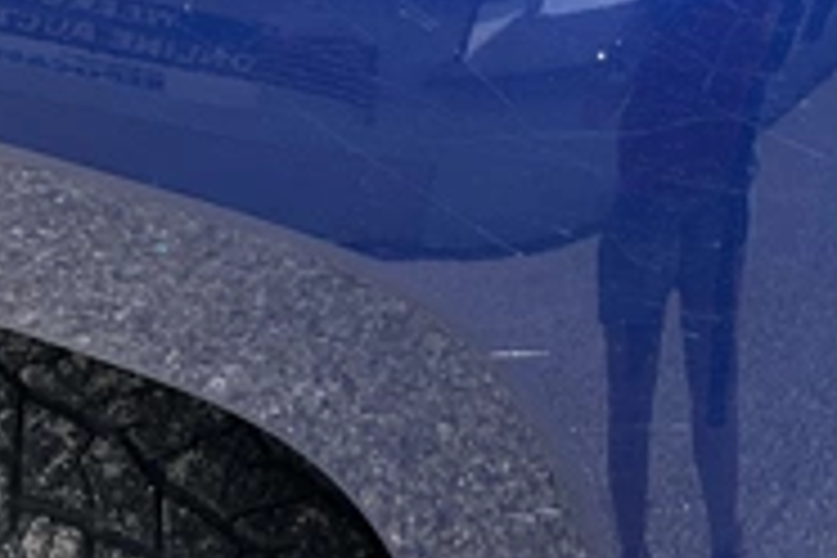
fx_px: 1511
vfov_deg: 19.8
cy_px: -90
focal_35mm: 65
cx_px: 724
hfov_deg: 29.9
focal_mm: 3
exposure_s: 1/627
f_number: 1.8
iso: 25
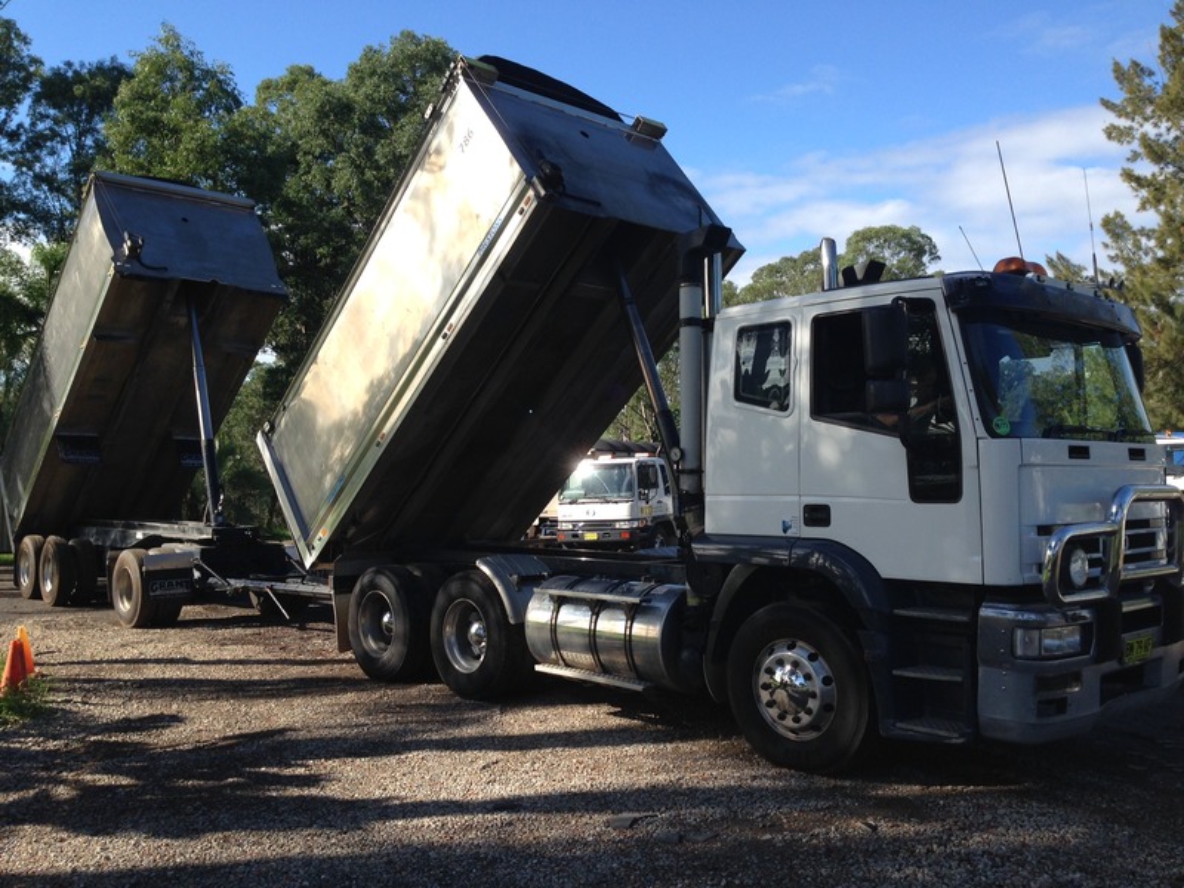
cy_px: 444
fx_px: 1129
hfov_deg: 55.4
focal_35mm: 33
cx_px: 592
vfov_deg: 42.9
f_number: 2.4
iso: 50
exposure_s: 1/889
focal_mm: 4.12
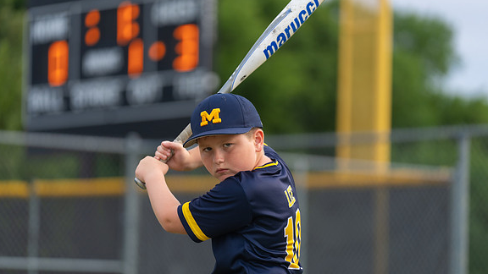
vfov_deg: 6.6
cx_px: 243
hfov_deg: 11.6
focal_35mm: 185
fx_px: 2394
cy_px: 133
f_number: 2.8
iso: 250
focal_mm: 171
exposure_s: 1/320
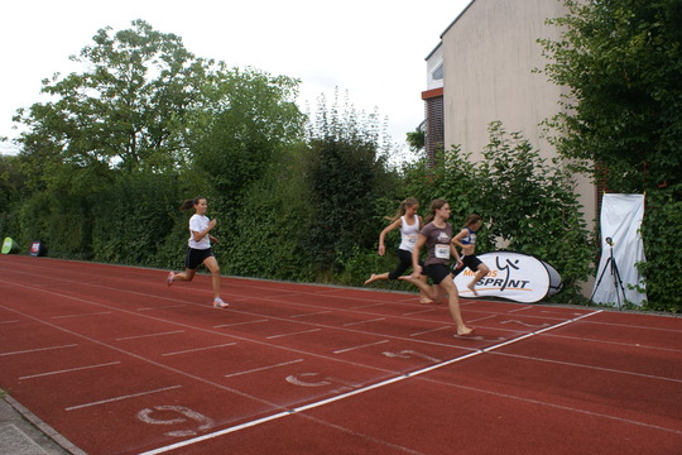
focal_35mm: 27
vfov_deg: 47.9
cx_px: 341
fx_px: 511
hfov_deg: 67.4
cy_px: 228
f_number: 5.6
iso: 100
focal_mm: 18
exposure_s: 1/250
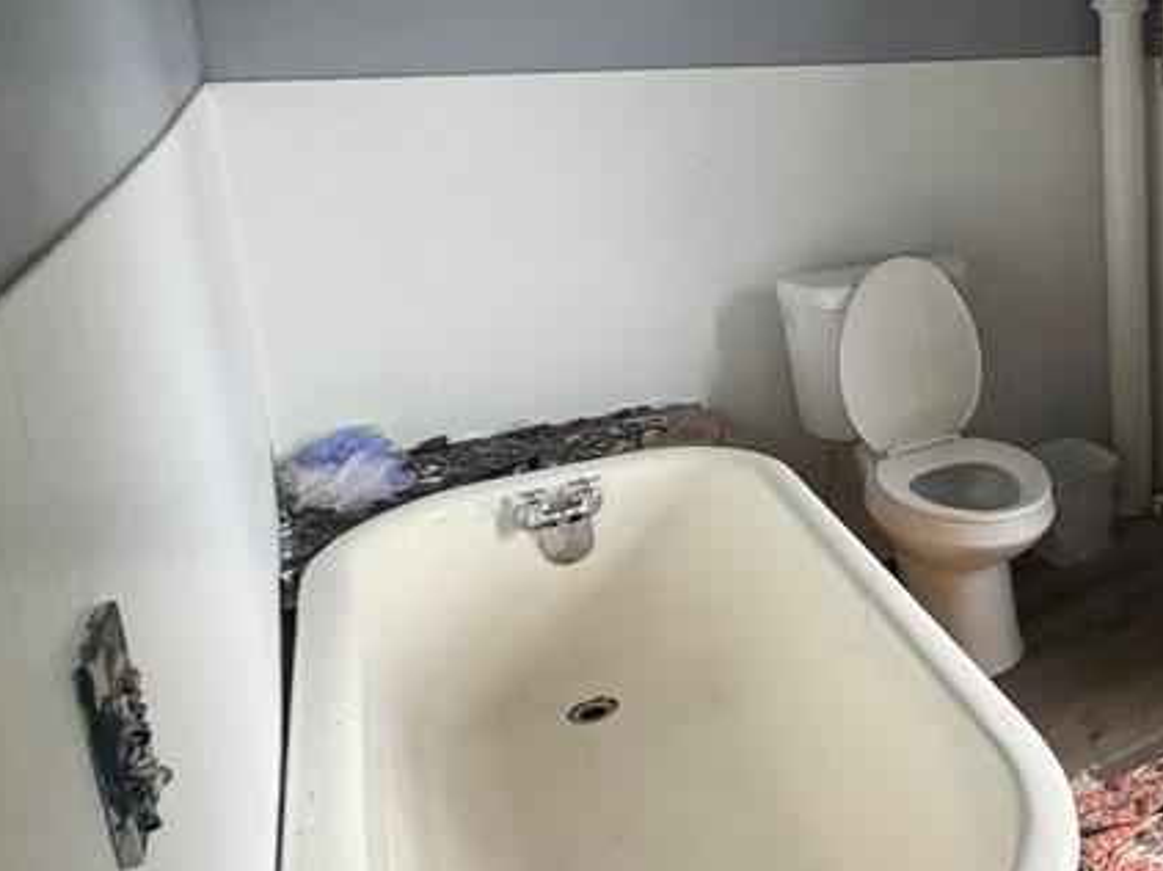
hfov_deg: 42.9
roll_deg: -0.7
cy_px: 262
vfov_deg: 41.0
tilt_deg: -12.9
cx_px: 1262
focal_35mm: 34
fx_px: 1142
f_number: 2.2
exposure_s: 1/105
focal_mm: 2.22
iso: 320
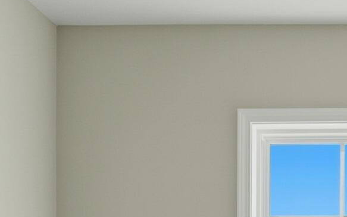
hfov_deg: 27.7
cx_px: 436
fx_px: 596
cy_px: 360
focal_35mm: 63
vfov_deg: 17.6
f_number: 7.1
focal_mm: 12
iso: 80
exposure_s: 1/200
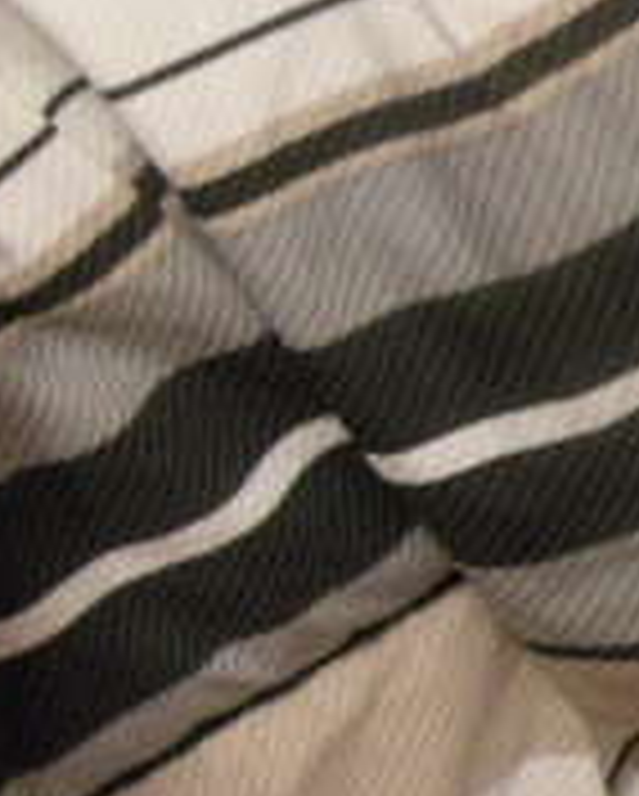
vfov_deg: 17.6
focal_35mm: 109
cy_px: 423
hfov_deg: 12.9
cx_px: -500
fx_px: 2572
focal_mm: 5.8
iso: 544
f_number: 3.2
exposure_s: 1/8
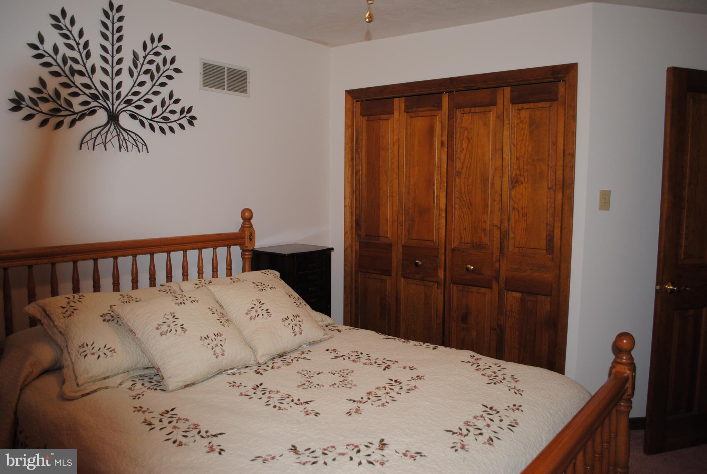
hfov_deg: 67.3
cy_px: 237
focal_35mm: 27
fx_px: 531
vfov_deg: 48.1
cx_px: 354
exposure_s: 1/60
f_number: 3.5
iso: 200
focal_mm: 18
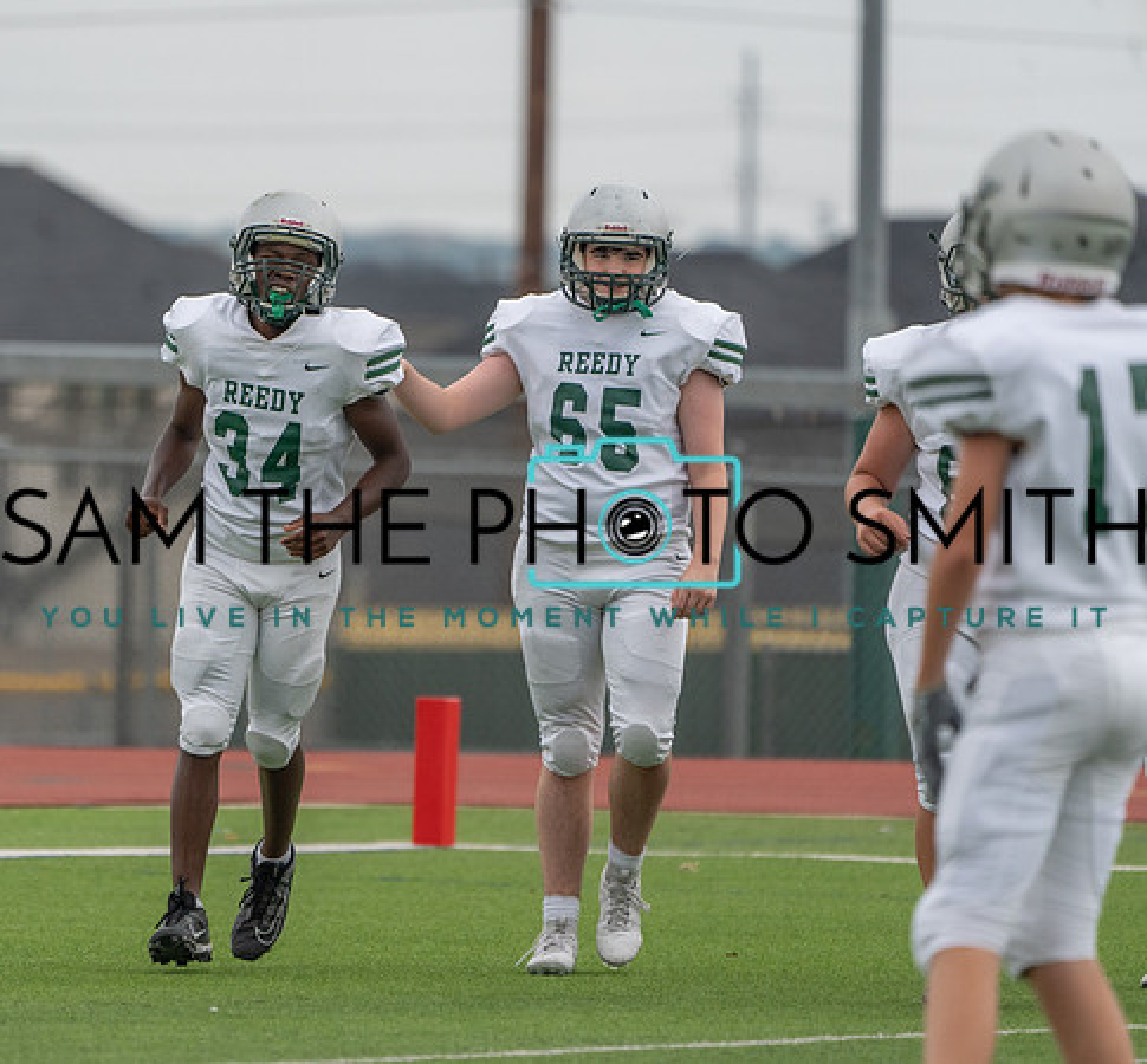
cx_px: 282
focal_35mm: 531
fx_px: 19201
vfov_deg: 3.2
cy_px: 576
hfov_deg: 3.4
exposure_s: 1/1000
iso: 800
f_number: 5.6
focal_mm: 400
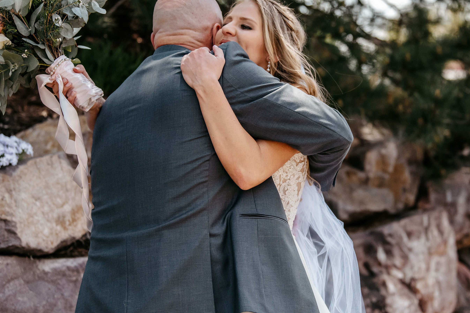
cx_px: 315
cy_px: 127
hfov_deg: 17.4
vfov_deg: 11.7
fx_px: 1527
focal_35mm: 117
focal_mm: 70
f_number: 2.8
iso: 800
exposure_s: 1/8000
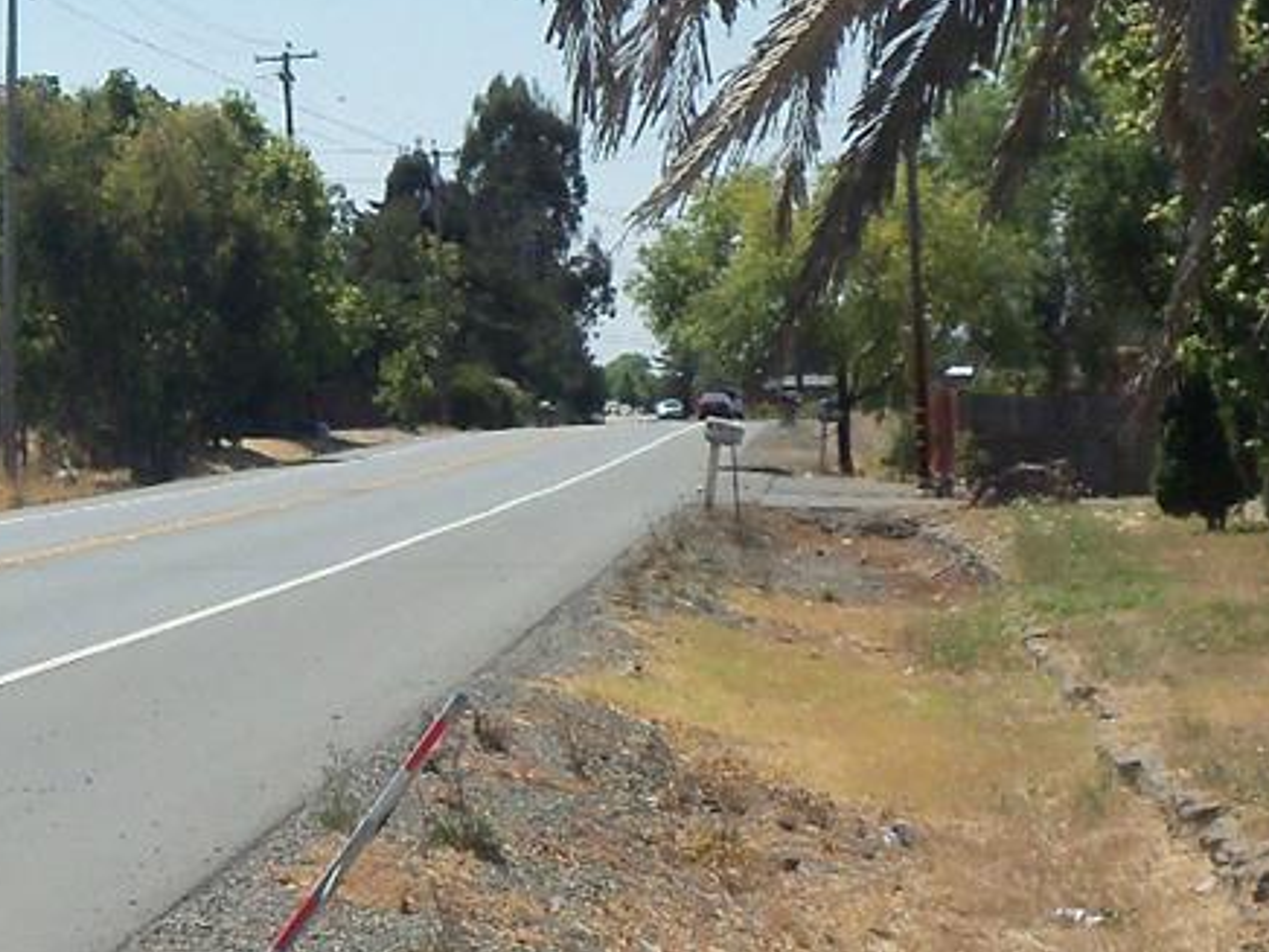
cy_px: 355
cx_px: 41
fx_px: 4289
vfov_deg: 12.7
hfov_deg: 16.5
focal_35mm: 117
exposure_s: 1/250
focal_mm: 5.7
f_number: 8.8
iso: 80
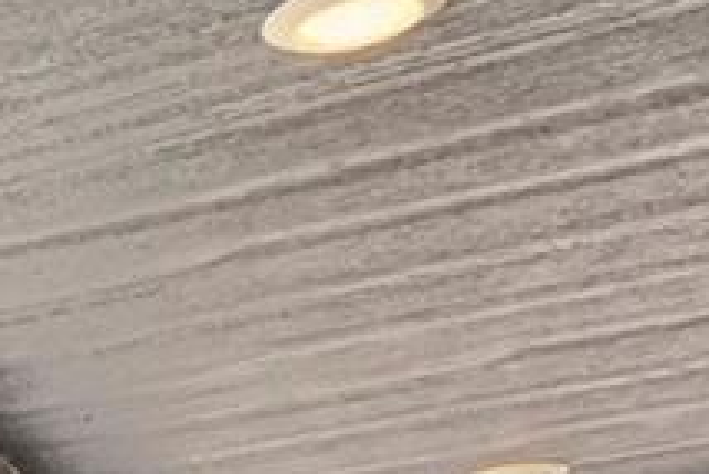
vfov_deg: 10.3
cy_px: 1220
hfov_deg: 13.1
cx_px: -1060
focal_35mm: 112
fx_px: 2207
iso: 800
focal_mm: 10
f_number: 8
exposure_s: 1/250
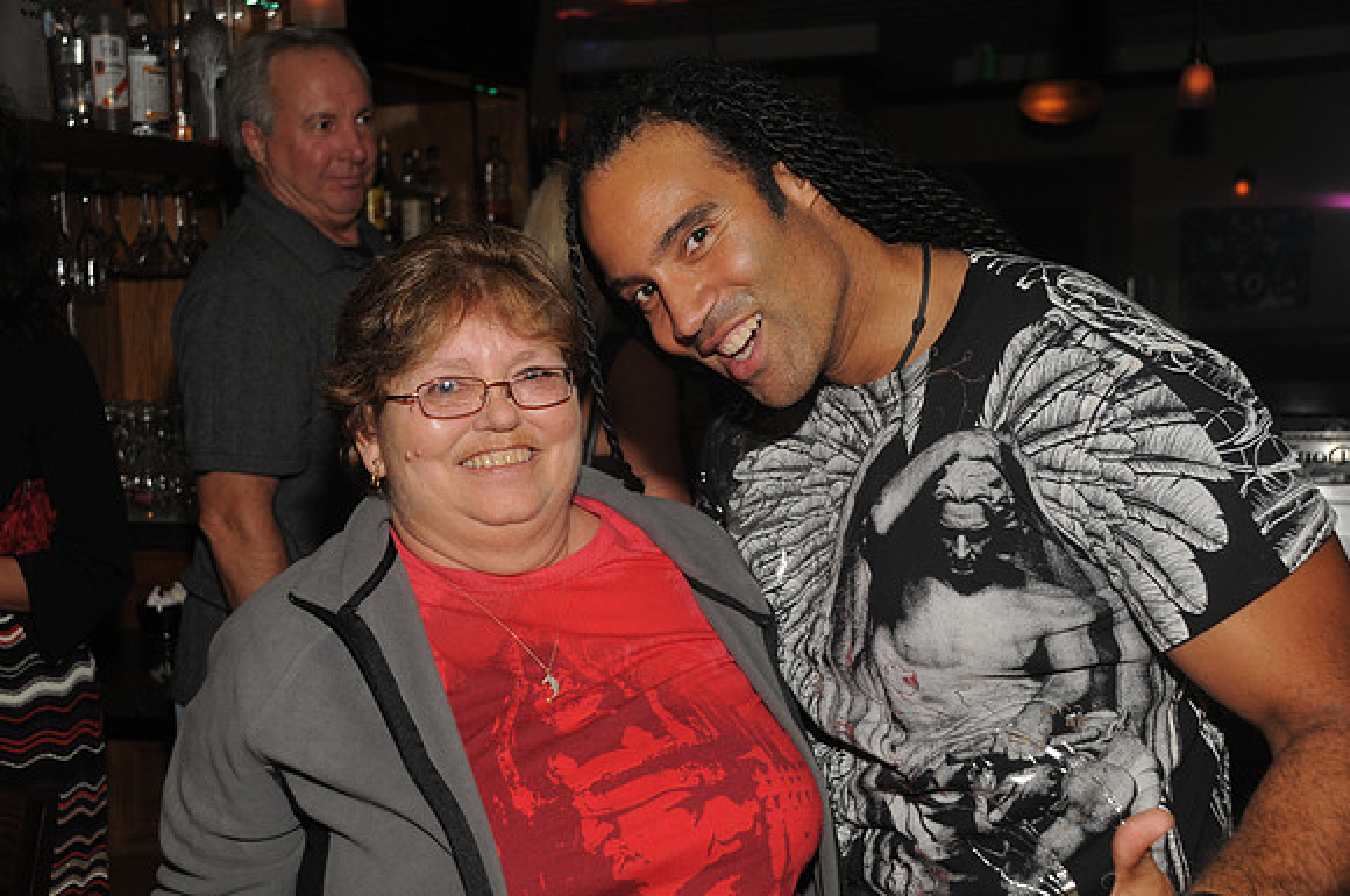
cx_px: 675
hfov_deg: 37.9
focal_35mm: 52
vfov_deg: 25.7
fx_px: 1966
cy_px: 448
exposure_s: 1/60
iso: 400
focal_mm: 35
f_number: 5.6
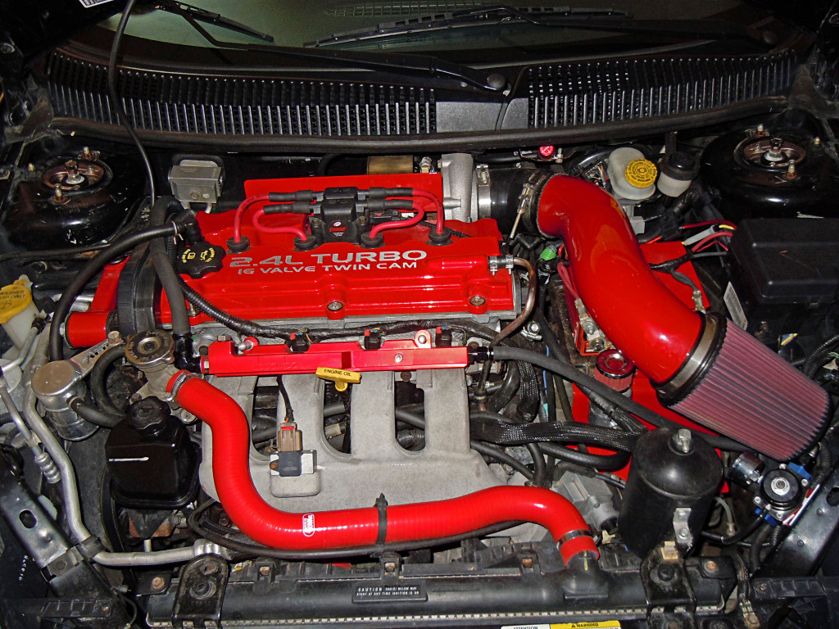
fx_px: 727
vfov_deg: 46.8
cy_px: 314
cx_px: 420
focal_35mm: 30
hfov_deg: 60.0
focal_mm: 5.4
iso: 200
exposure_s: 1/30
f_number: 3.5
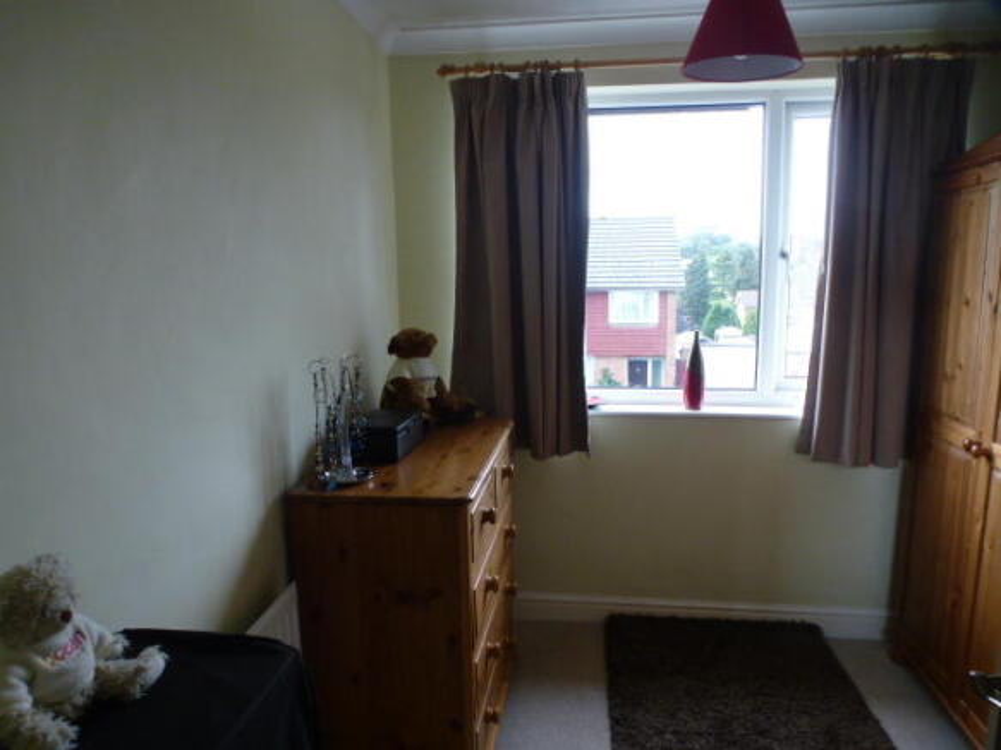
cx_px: 500
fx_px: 694
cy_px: 375
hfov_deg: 71.6
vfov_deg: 56.8
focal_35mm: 24
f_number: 3.3
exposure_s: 1/50
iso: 400
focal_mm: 4.3
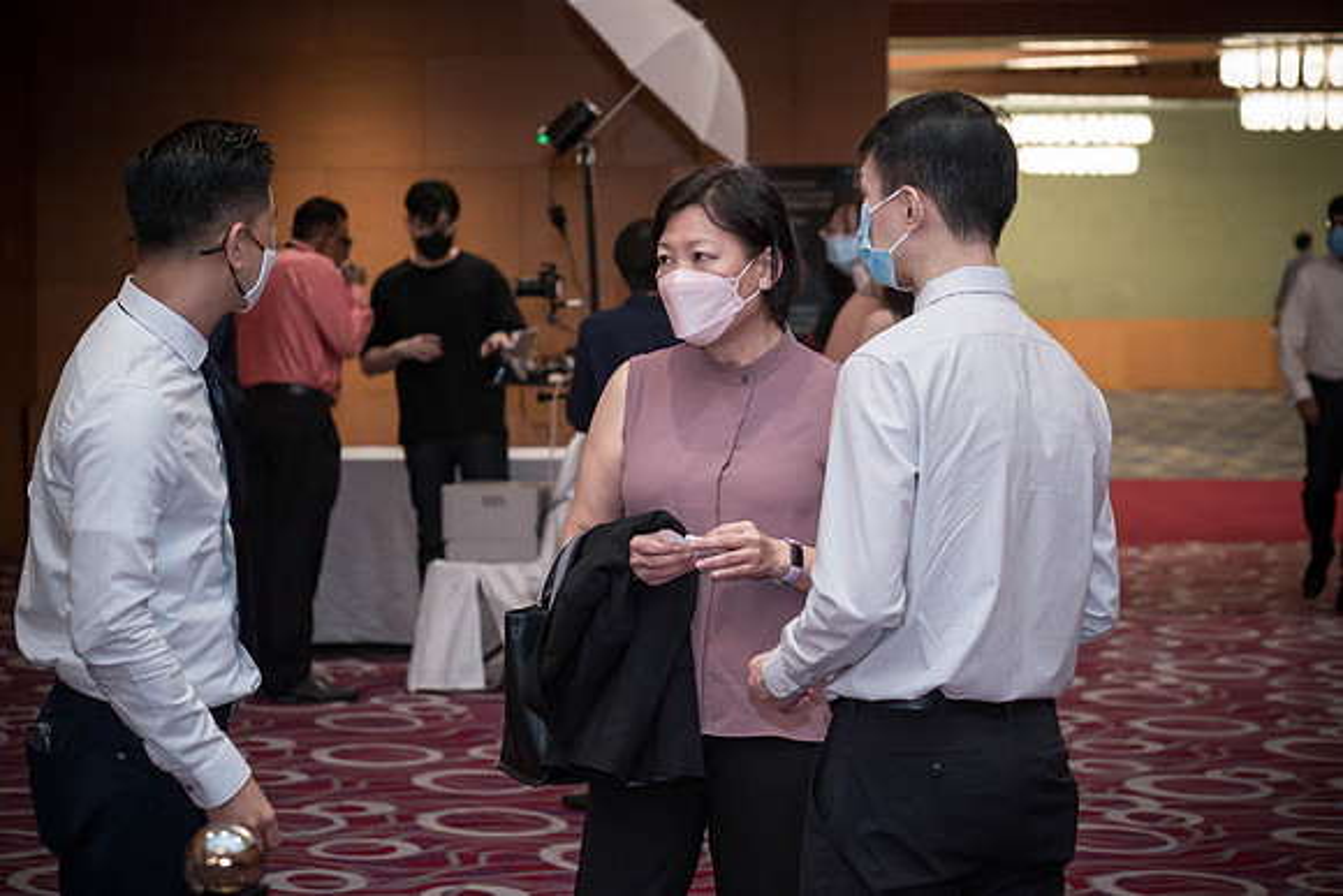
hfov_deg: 18.2
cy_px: 448
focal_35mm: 112
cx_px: 672
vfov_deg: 12.2
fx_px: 4191
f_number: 2.8
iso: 1600
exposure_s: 1/100
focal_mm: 52
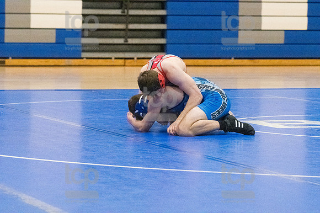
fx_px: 1599
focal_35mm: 180
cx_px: 160
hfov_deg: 11.4
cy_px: 106
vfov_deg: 7.6
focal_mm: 120
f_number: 4.5
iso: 10000
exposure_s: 1/1600
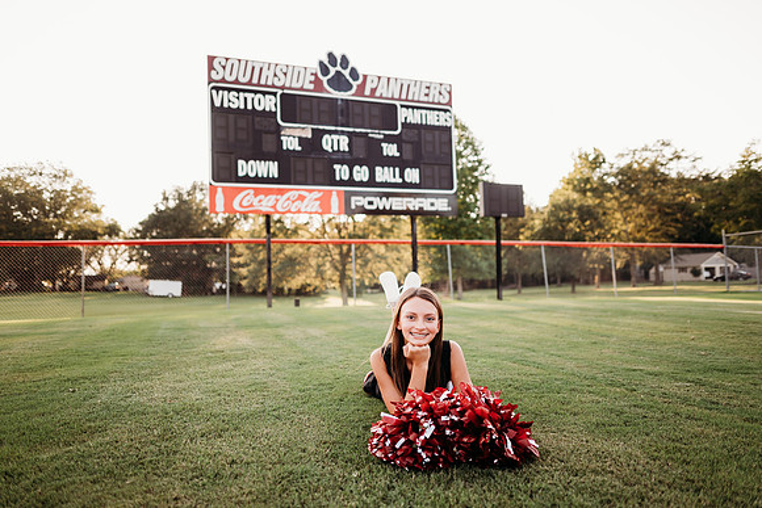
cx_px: 381
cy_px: 254
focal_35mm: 24
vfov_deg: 53.2
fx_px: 508
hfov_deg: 73.7
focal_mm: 24
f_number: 2
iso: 125
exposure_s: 1/500
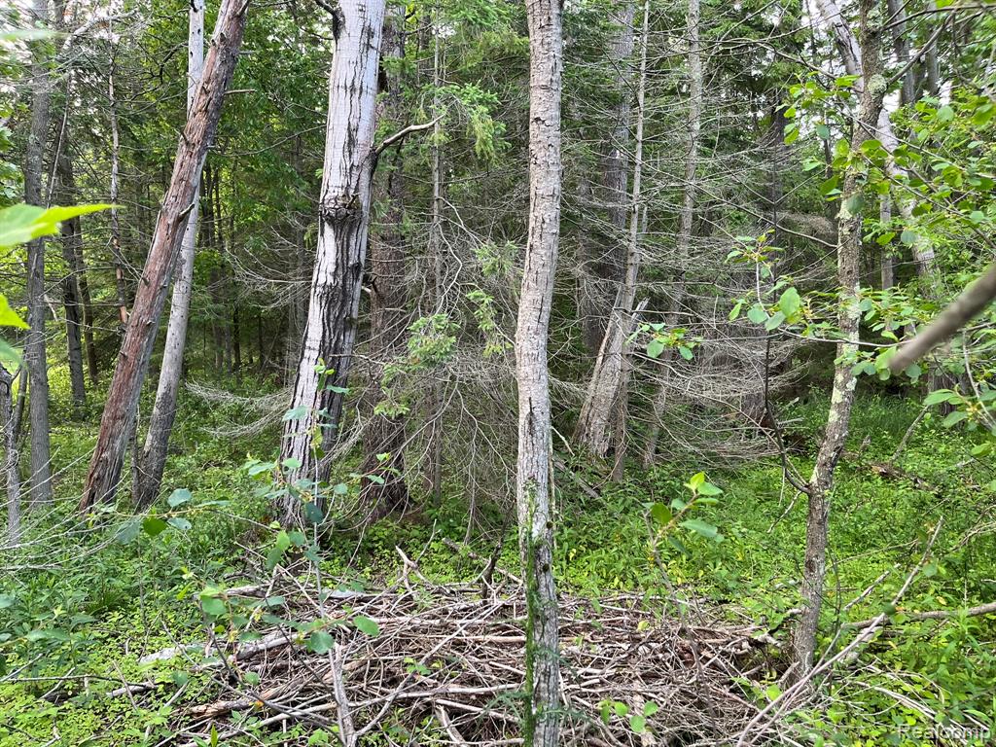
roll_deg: -0.8
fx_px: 748
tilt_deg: -3.4
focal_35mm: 26
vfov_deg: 53.1
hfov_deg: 67.3
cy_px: 374
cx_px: 498
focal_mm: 5.1
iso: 100
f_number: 1.6
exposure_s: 1/121
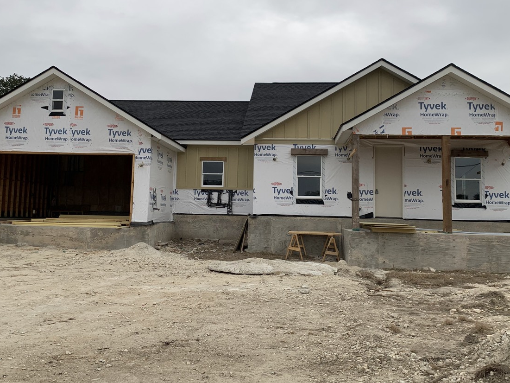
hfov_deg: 54.0
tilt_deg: +5.2
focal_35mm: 34
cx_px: 253
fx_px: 501
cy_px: 162
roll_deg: -2.2
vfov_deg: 41.7
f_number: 1.8
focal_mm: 4.25
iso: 25
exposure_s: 1/274
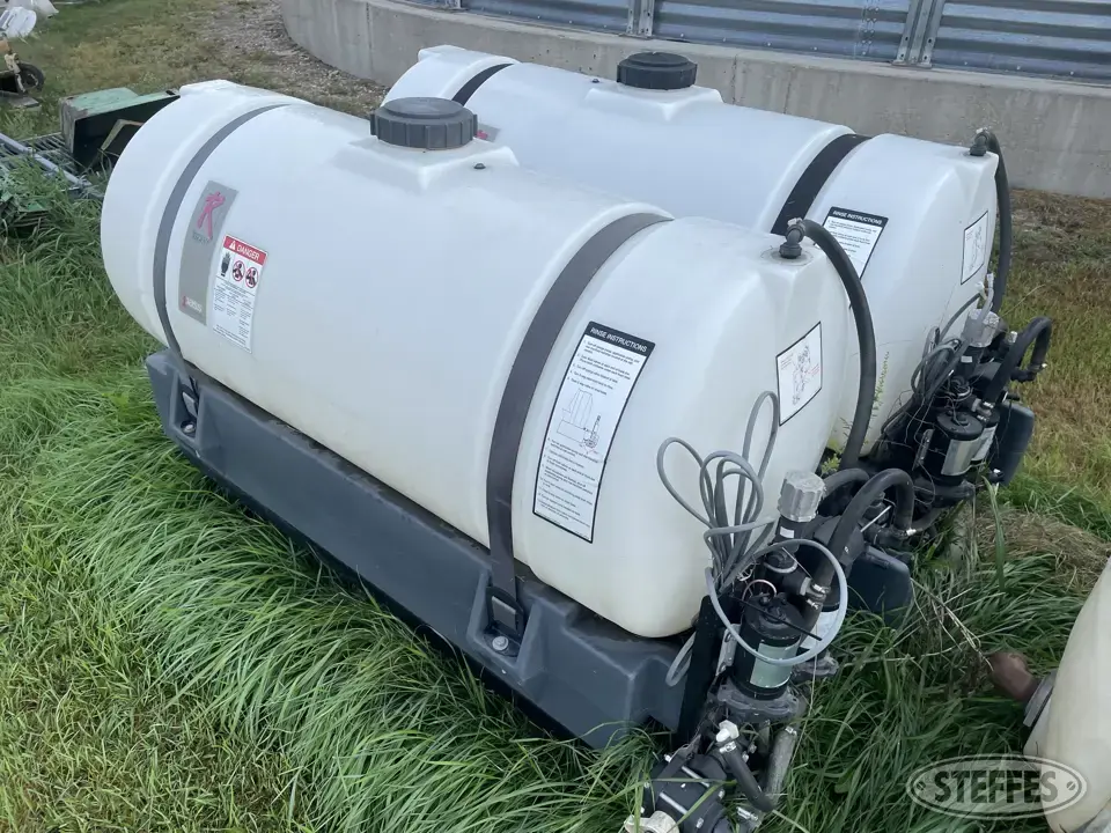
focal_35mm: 26
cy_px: 416
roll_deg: -1.6
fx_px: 834
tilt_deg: -31.0
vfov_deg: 53.1
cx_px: 556
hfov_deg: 67.3
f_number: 1.6
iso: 32
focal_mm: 4.2
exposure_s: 1/1435
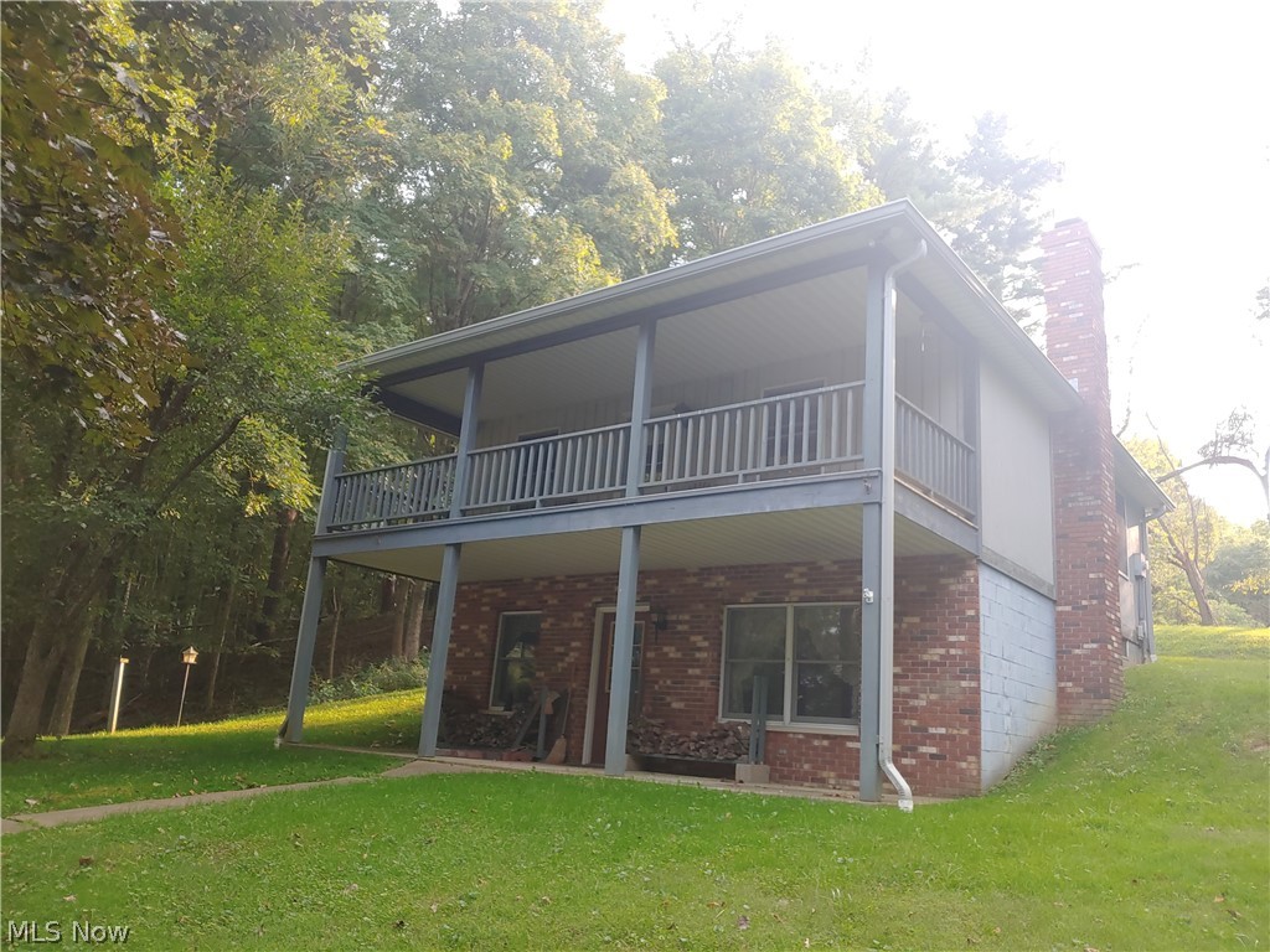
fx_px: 917
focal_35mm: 25
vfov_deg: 54.9
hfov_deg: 69.4
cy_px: 476
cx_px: 635
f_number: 1.5
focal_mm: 4.23
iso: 50
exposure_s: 1/120
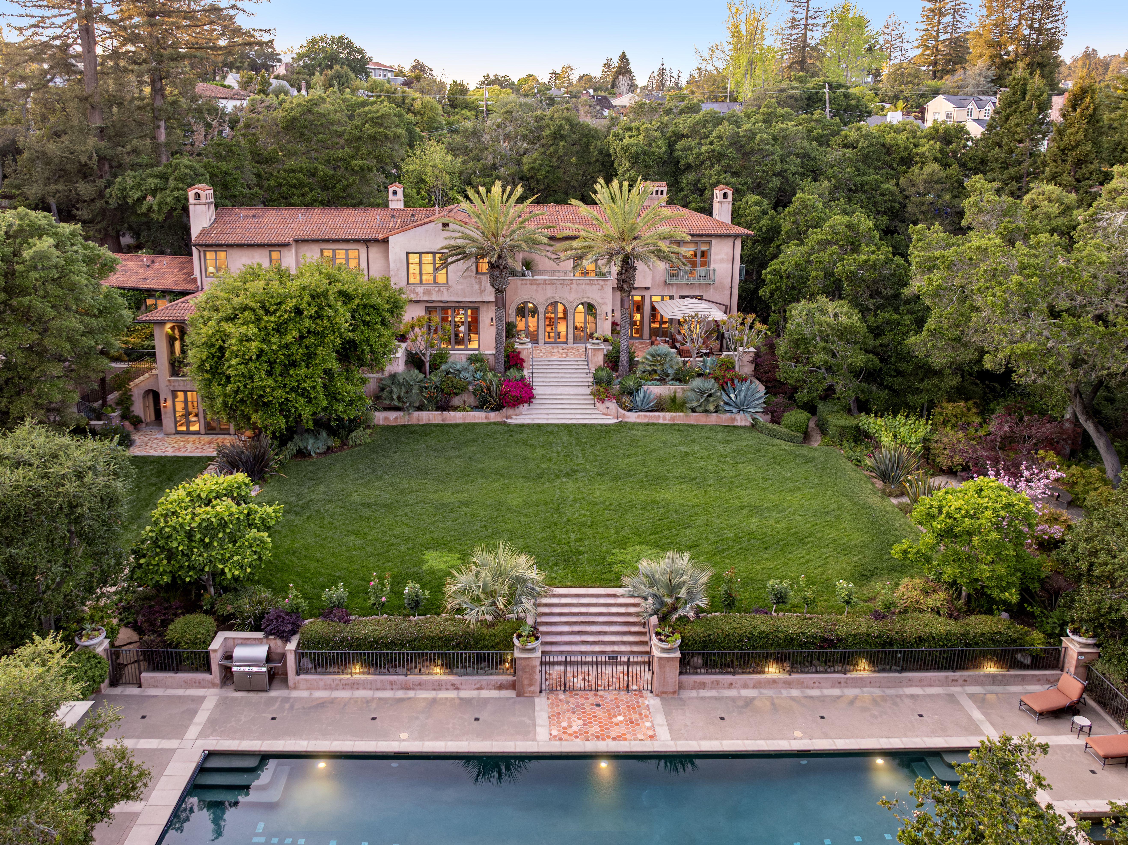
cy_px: 422
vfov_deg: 56.8
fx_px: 782
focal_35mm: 24
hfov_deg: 71.6
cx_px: 564
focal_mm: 12.29
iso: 200
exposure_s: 1/200
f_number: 2.8
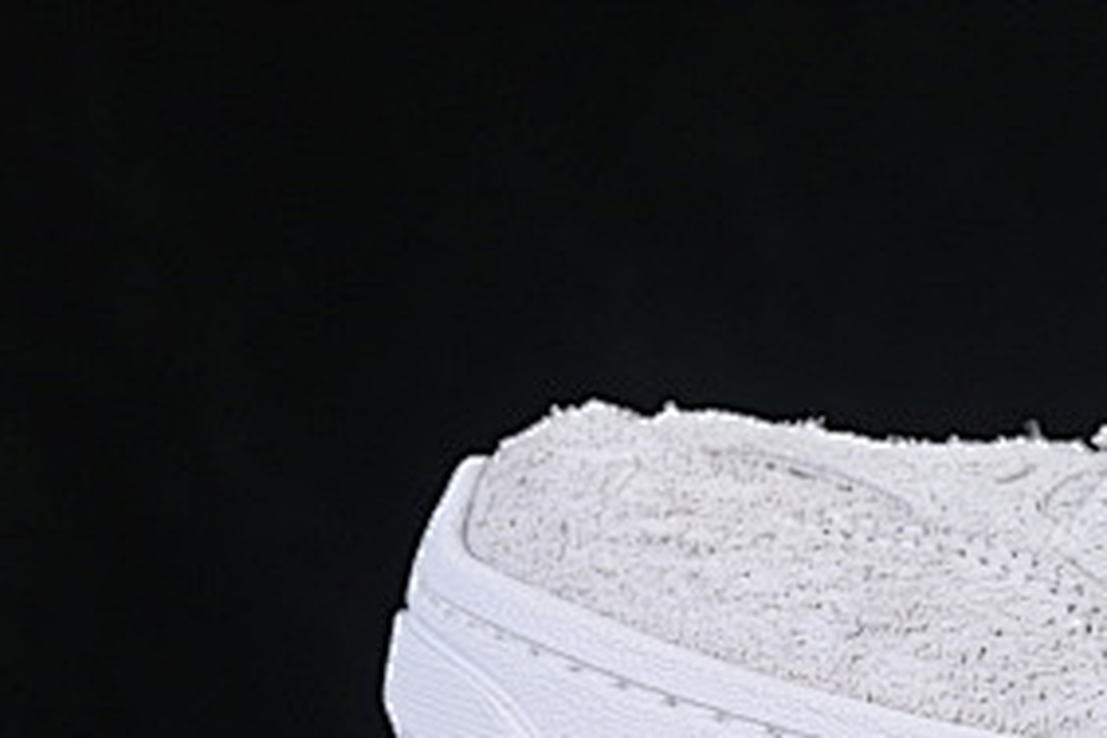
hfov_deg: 7.0
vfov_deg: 4.8
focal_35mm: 287
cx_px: 1900
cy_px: 220
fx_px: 8825
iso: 160
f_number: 8
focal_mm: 50
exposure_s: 1/80
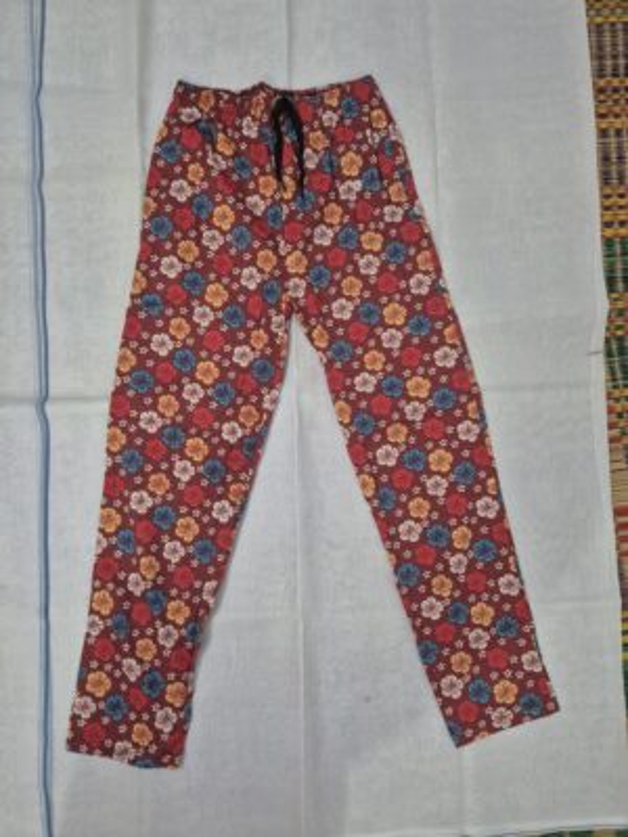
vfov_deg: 73.9
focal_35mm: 23
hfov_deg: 58.9
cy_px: 418
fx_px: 556
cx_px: 314
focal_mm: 5.4
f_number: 1.8
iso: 800
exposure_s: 1/100
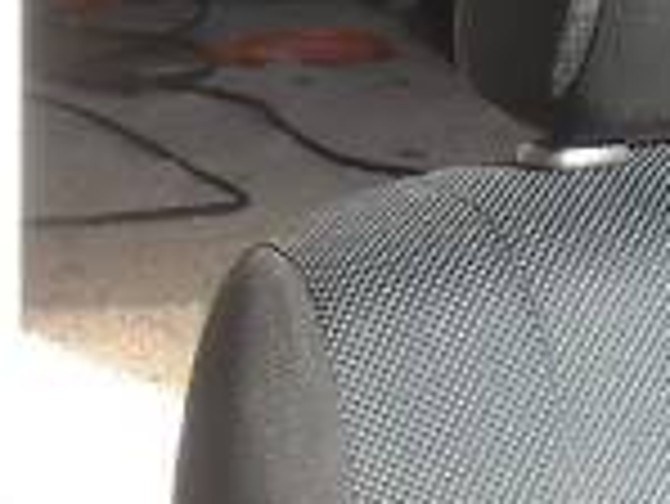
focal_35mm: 337
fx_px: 6528
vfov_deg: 4.3
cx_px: 409
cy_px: 1467
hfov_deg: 5.9
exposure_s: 1/154
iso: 64
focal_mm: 7.9
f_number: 3.2
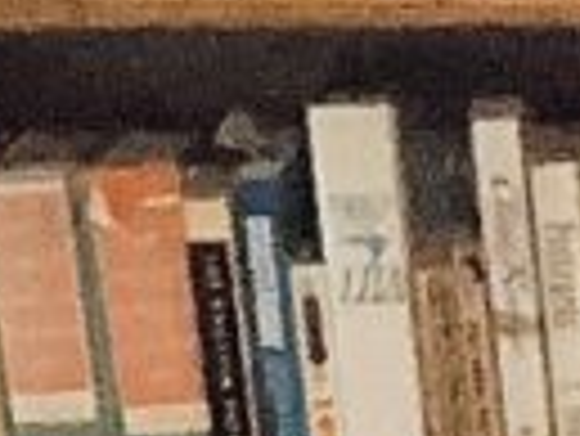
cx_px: 1227
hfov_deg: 7.4
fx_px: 4277
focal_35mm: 255
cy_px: 1225
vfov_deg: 5.5
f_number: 2.2
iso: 800
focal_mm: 2.87
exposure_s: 1/15
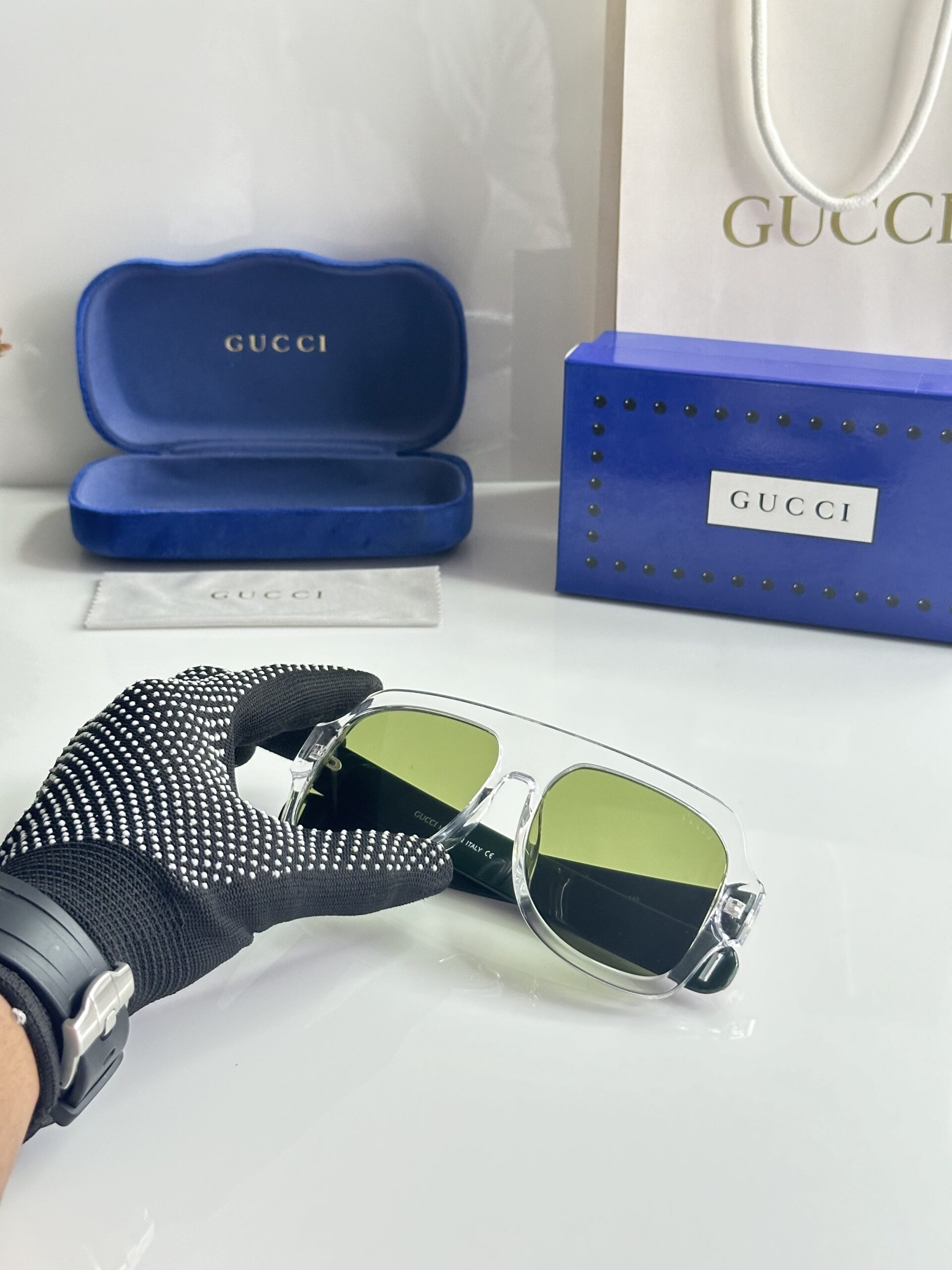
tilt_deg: -26.7
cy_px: 635
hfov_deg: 30.3
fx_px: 1760
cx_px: 476
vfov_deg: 39.7
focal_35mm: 48
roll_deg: -0.1
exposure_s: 1/60
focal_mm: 6.86
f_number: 1.78
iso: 250
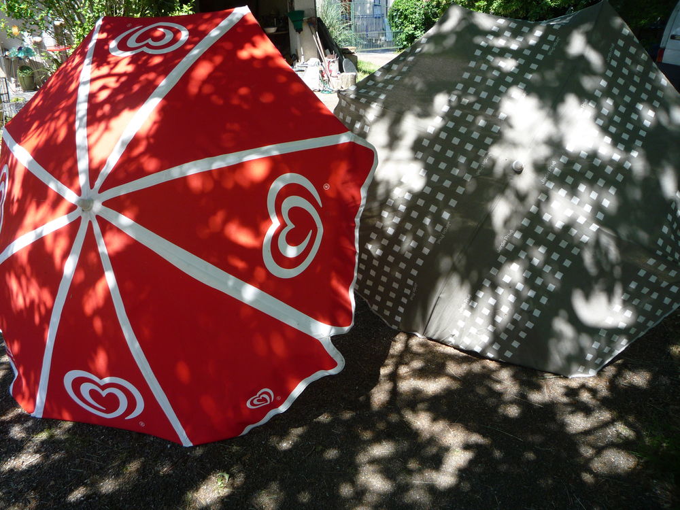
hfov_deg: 60.0
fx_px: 589
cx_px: 340
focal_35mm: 30
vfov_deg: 46.8
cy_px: 255
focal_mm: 5.2
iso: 100
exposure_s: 1/160
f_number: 4
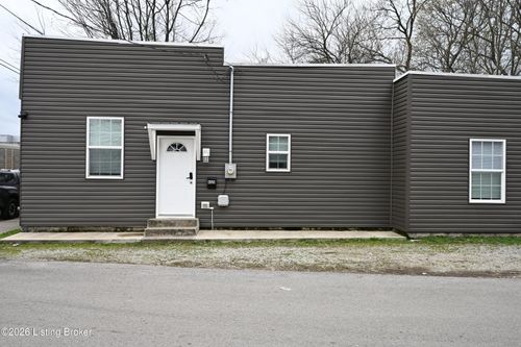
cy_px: 174
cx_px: 260
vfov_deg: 43.6
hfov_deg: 61.9
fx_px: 434
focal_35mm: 30
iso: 450
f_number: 6.3
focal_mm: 30
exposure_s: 1/640
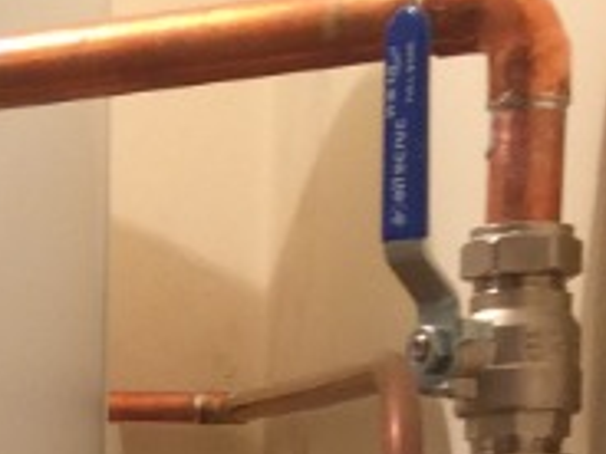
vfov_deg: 7.1
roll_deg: -0.8
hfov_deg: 10.3
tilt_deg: -12.5
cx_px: -72
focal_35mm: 189
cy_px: 1346
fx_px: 3309
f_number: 2.2
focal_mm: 4.15
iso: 80
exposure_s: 1/33
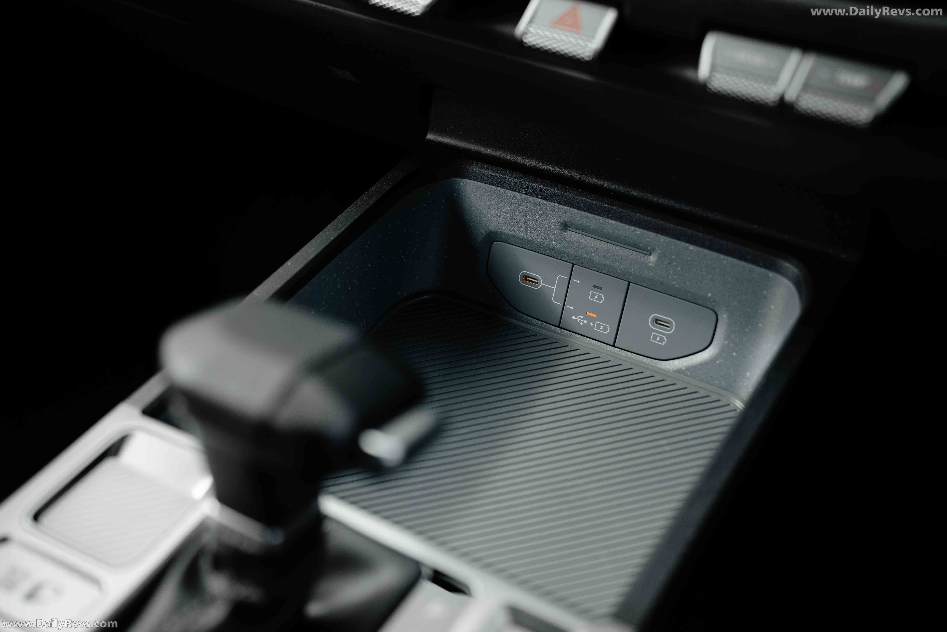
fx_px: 1289
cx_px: 474
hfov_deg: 40.3
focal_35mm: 49
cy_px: 316
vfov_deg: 27.5
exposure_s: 1/1250
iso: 640
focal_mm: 49
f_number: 2.8
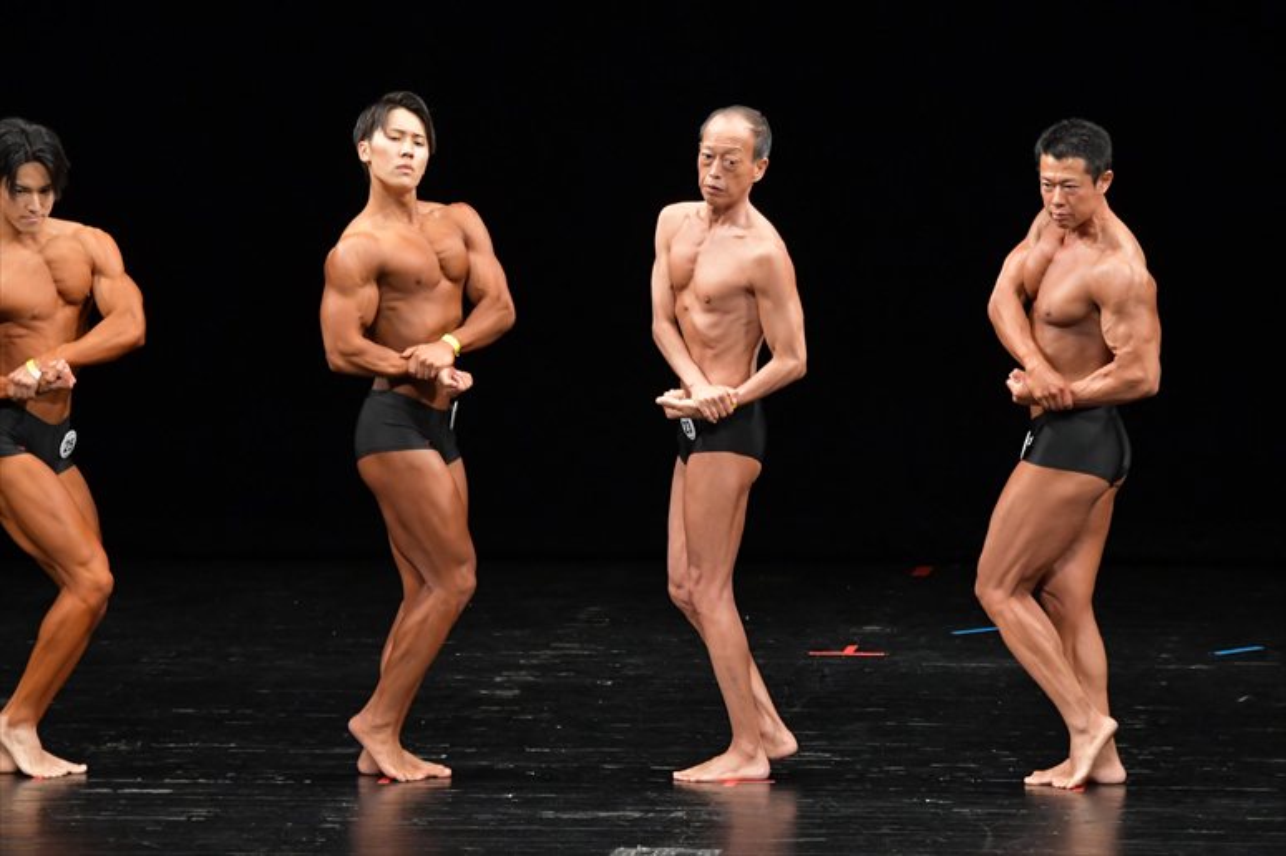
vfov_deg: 5.4
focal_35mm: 255
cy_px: 428
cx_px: 643
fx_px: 9105
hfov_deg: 8.1
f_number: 5.6
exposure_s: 1/400
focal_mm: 170
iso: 3200
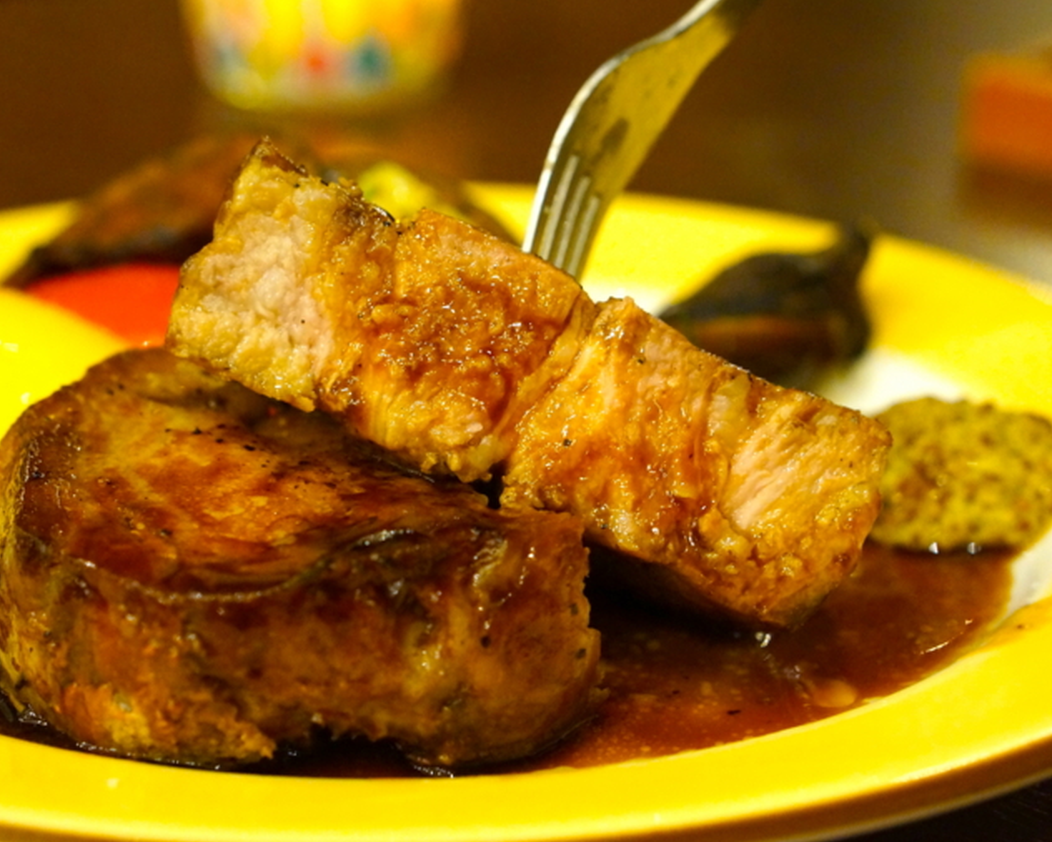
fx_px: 2772
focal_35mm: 89
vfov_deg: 17.3
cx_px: 461
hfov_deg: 21.5
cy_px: 419
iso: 3200
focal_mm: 50
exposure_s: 1/8
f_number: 4
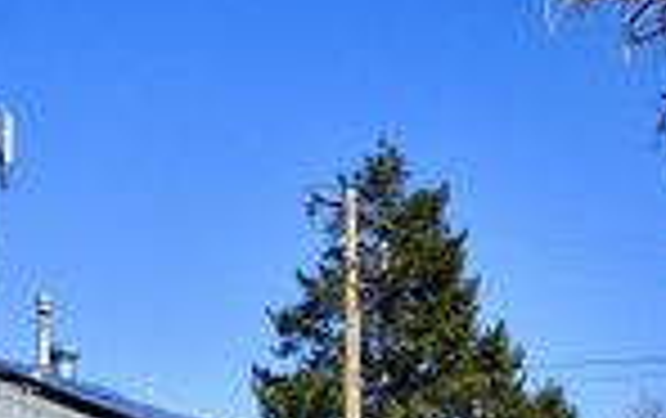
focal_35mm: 103
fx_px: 1872
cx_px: -90
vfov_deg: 12.4
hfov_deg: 19.2
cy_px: 544
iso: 250
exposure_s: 1/500
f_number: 11
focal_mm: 20
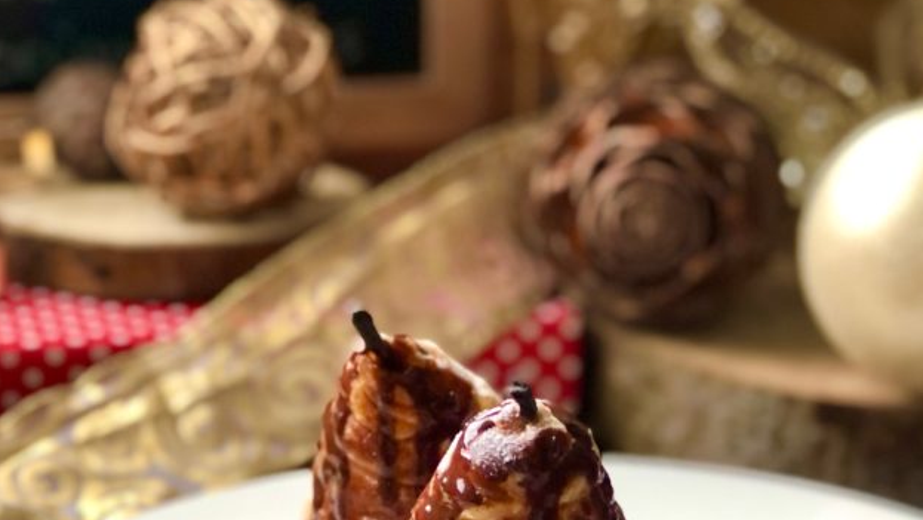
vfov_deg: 11.9
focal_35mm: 102
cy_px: 333
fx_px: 2497
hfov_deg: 20.9
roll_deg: -2.3
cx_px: 484
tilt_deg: -15.9
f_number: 2.8
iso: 80
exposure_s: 1/30
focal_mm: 6.6
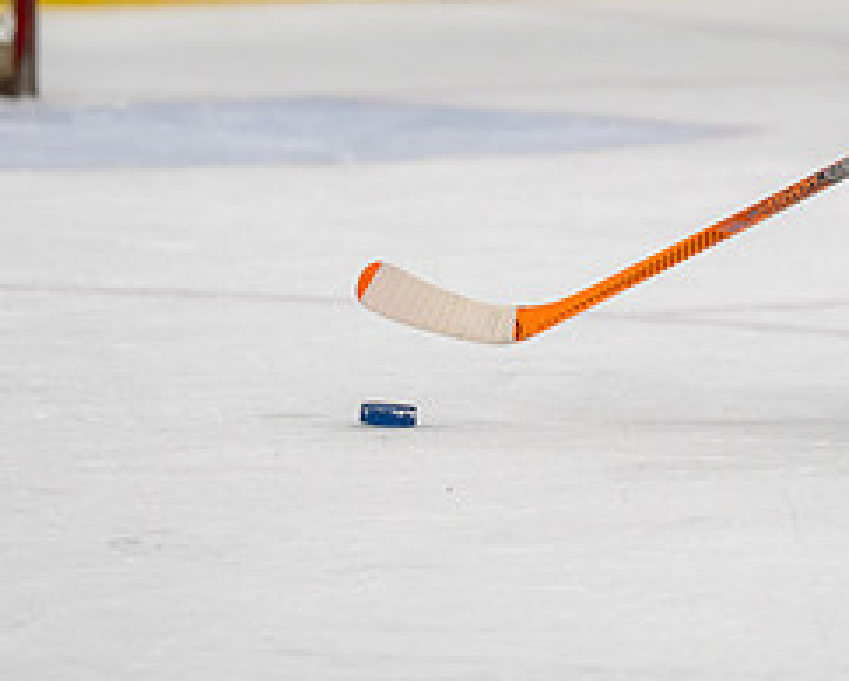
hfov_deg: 4.4
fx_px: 10989
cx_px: 862
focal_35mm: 437
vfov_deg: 3.5
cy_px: -86
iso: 1000
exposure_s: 1/1250
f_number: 2.8
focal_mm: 144
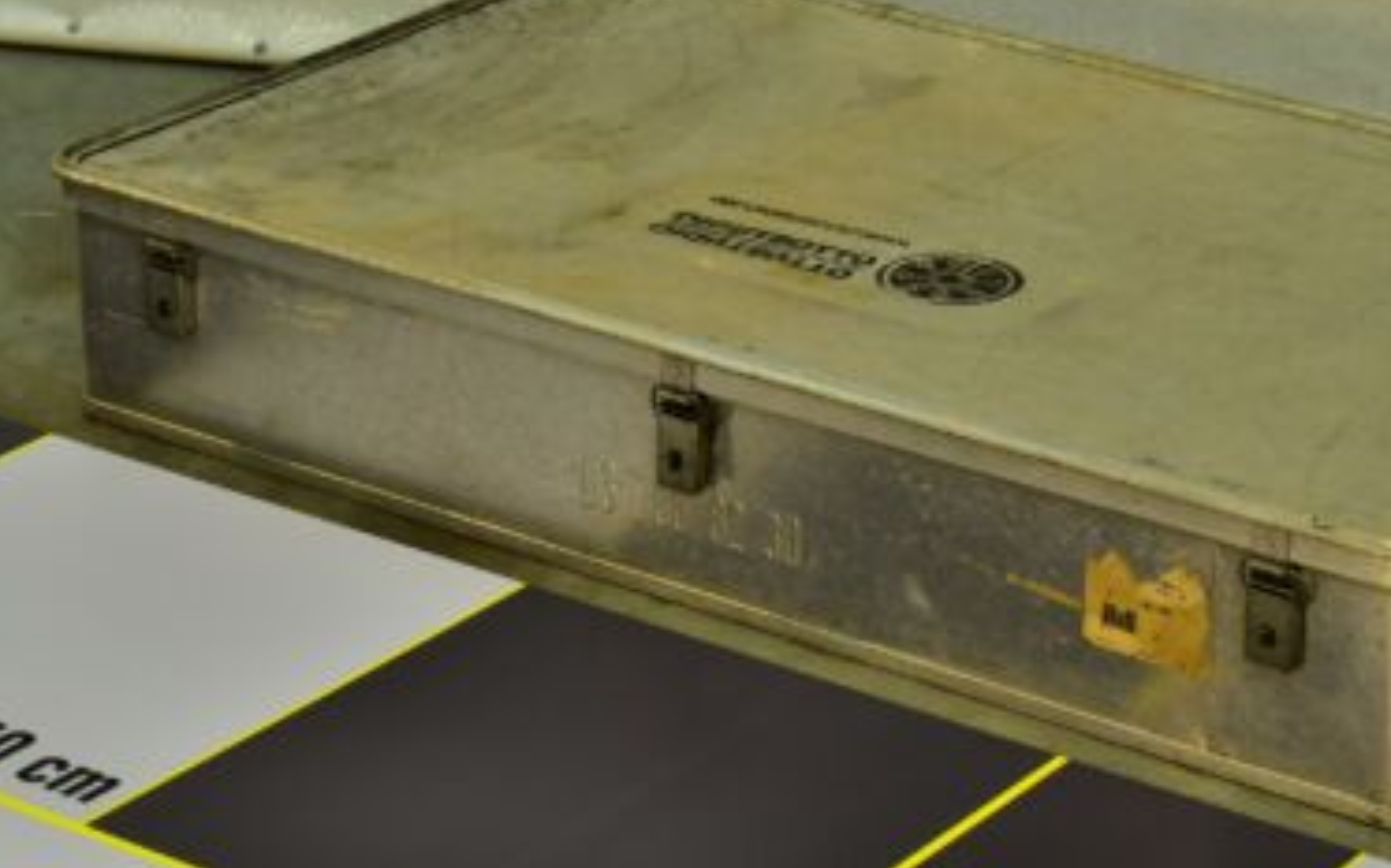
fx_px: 4965
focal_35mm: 131
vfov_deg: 10.0
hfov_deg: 15.9
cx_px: 992
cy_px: 305
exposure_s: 1/20
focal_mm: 80
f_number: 16
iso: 500
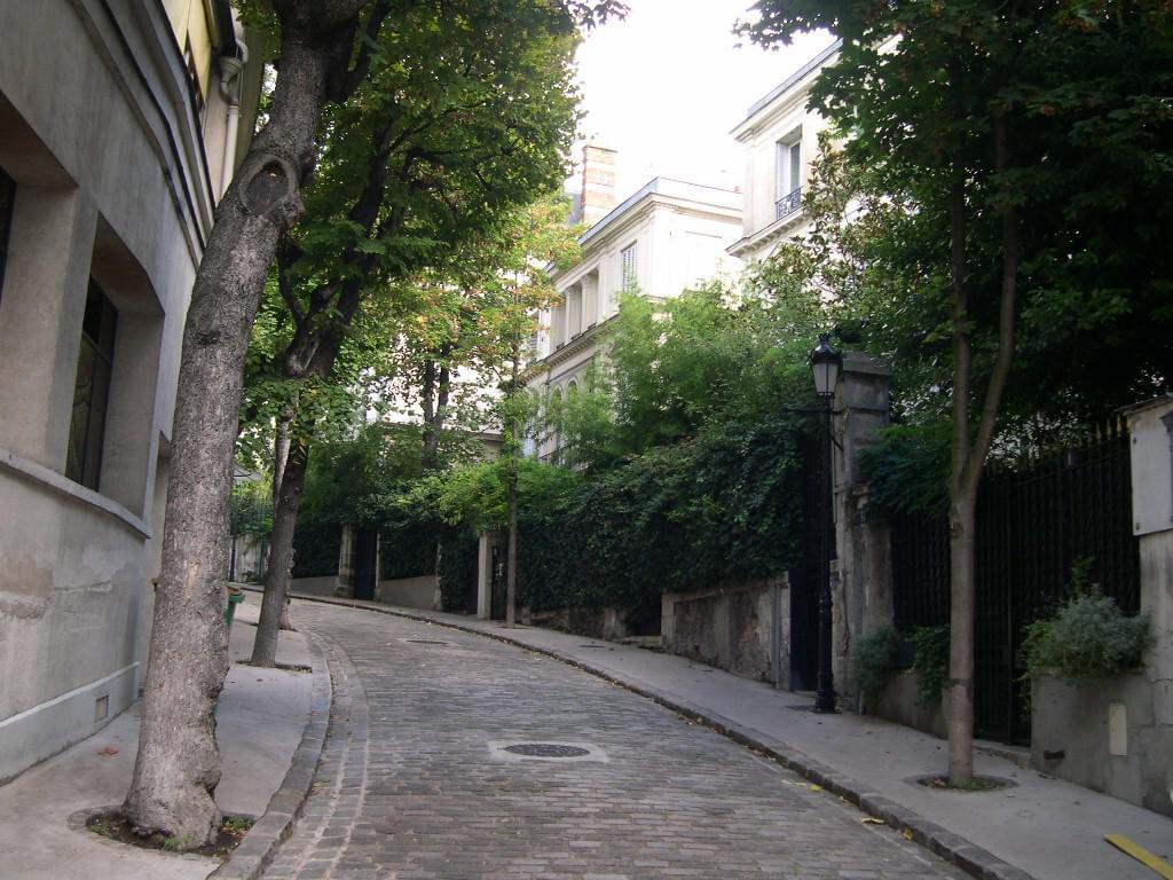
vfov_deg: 37.7
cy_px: 440
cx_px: 586
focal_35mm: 38
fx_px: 1288
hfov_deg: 49.0
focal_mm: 8
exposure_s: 1/106
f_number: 2.8
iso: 100
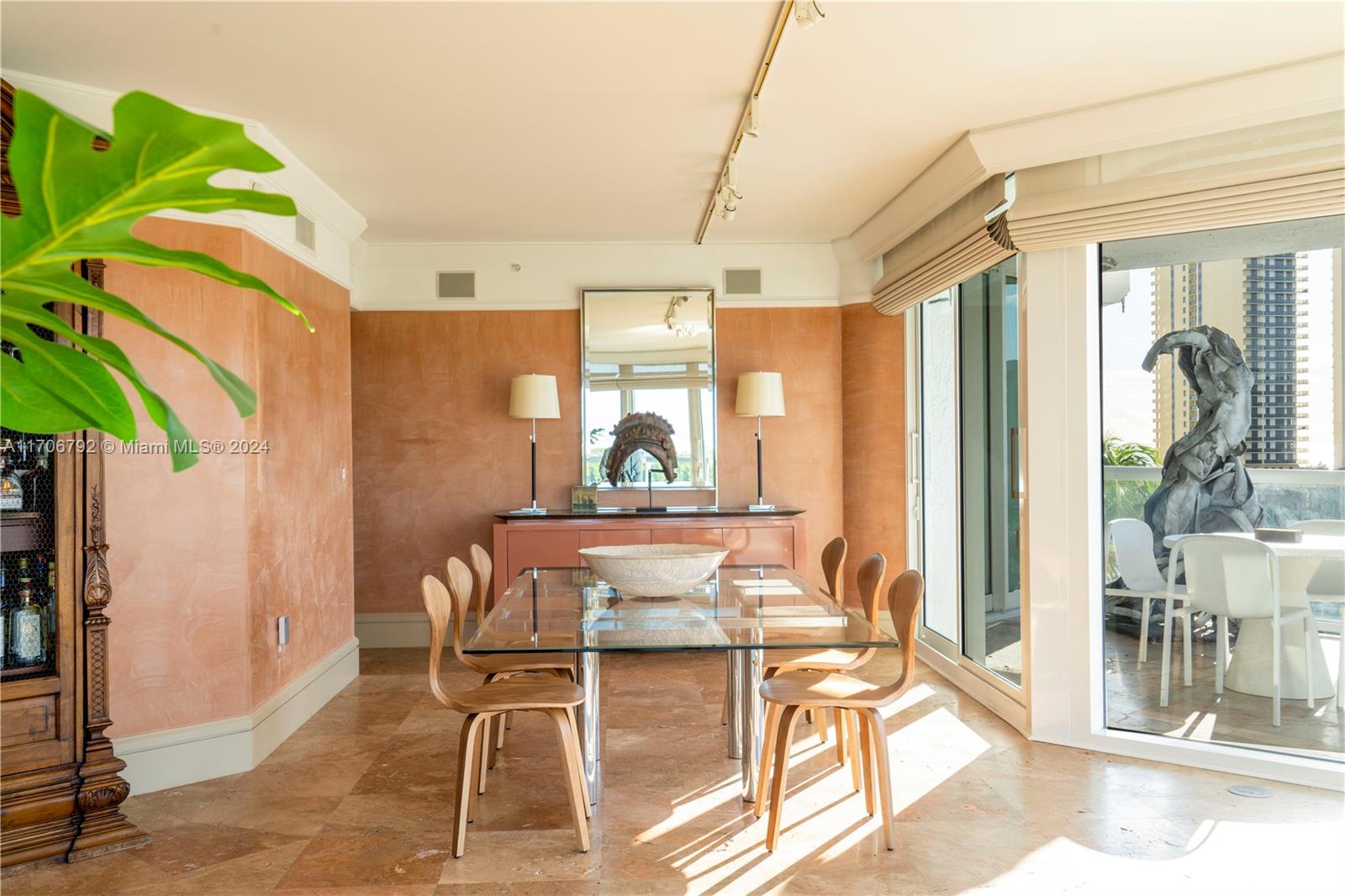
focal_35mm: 31
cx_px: 672
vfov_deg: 42.3
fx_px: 1158
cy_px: 448
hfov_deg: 60.3
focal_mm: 31
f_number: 9.5
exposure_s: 1/500
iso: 400
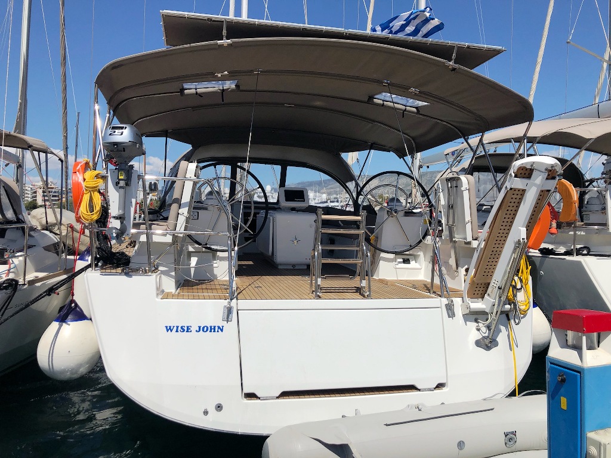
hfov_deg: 63.4
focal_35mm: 28
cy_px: 229
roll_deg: -0.3
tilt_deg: +0.1
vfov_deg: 49.7
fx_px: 494
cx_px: 306
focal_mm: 3.99
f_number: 1.8
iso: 25
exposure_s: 1/5348
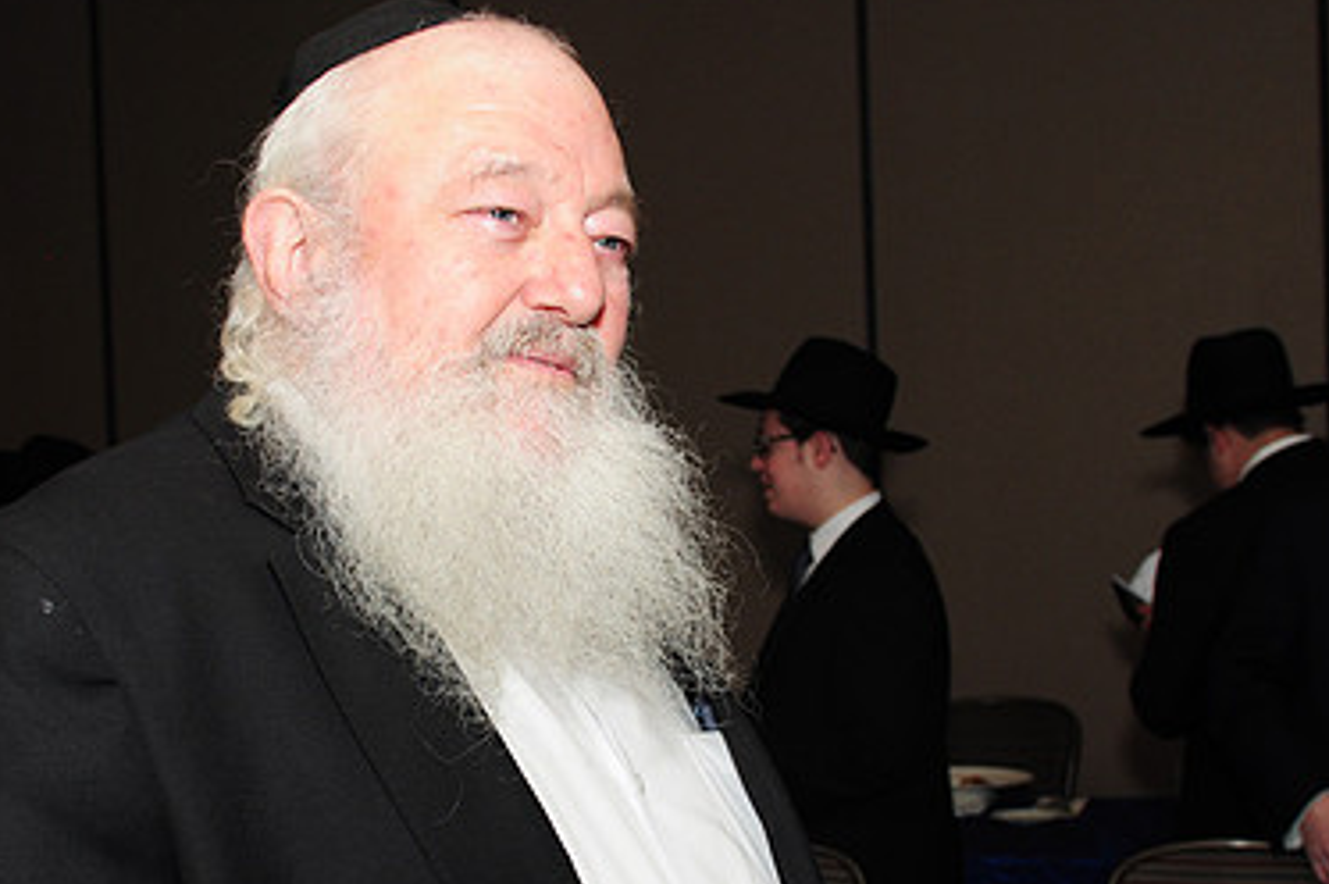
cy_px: 576
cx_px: 531
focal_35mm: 56
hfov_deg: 35.5
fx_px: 2065
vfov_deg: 24.1
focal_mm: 24
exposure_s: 1/60
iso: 500
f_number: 5
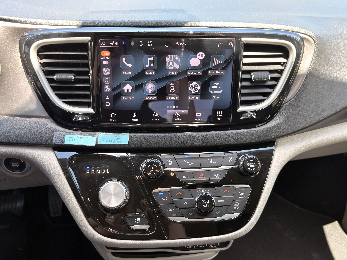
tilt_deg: -35.4
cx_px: 174
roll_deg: -5.2
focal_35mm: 36
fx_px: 361
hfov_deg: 51.4
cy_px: 130
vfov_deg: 39.7
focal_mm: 6.76
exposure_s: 1/176
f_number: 1.78
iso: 64
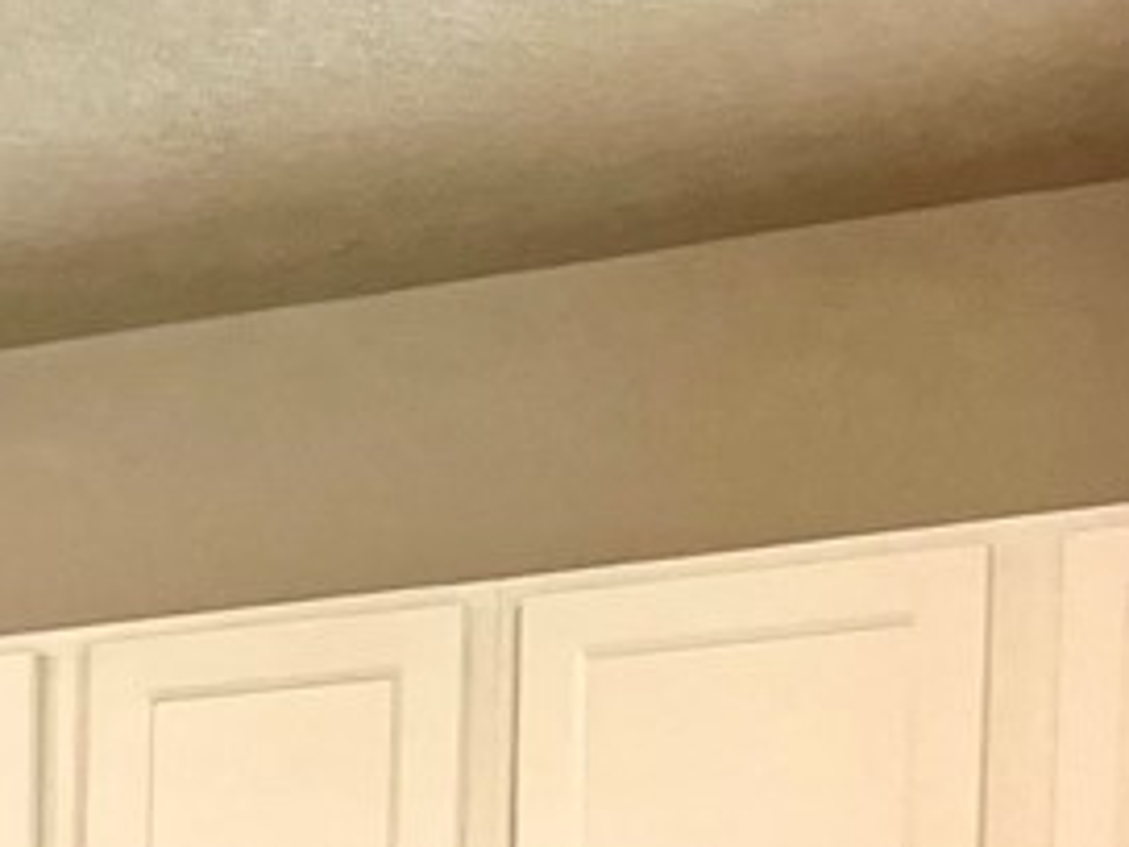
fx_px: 4990
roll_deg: +0.2
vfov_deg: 9.0
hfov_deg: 11.1
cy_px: 1806
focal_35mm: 153
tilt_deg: -3.5
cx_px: -1469
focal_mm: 5.7
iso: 125
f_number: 1.5
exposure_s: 1/120
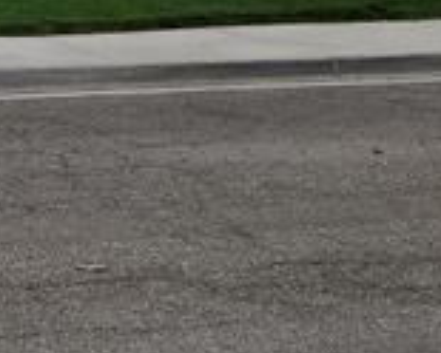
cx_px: -250
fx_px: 1318
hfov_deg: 16.9
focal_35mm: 101
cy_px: -236
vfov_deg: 13.9
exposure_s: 1/657
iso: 20
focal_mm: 7
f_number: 1.8
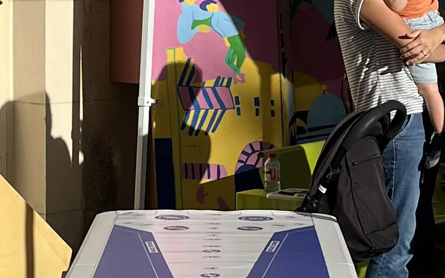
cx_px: 34
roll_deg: +0.3
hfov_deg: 14.6
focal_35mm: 141
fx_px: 1710
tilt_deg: -2.7
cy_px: 23
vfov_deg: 9.3
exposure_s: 1/6897
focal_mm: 5.1
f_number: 1.6
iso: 50
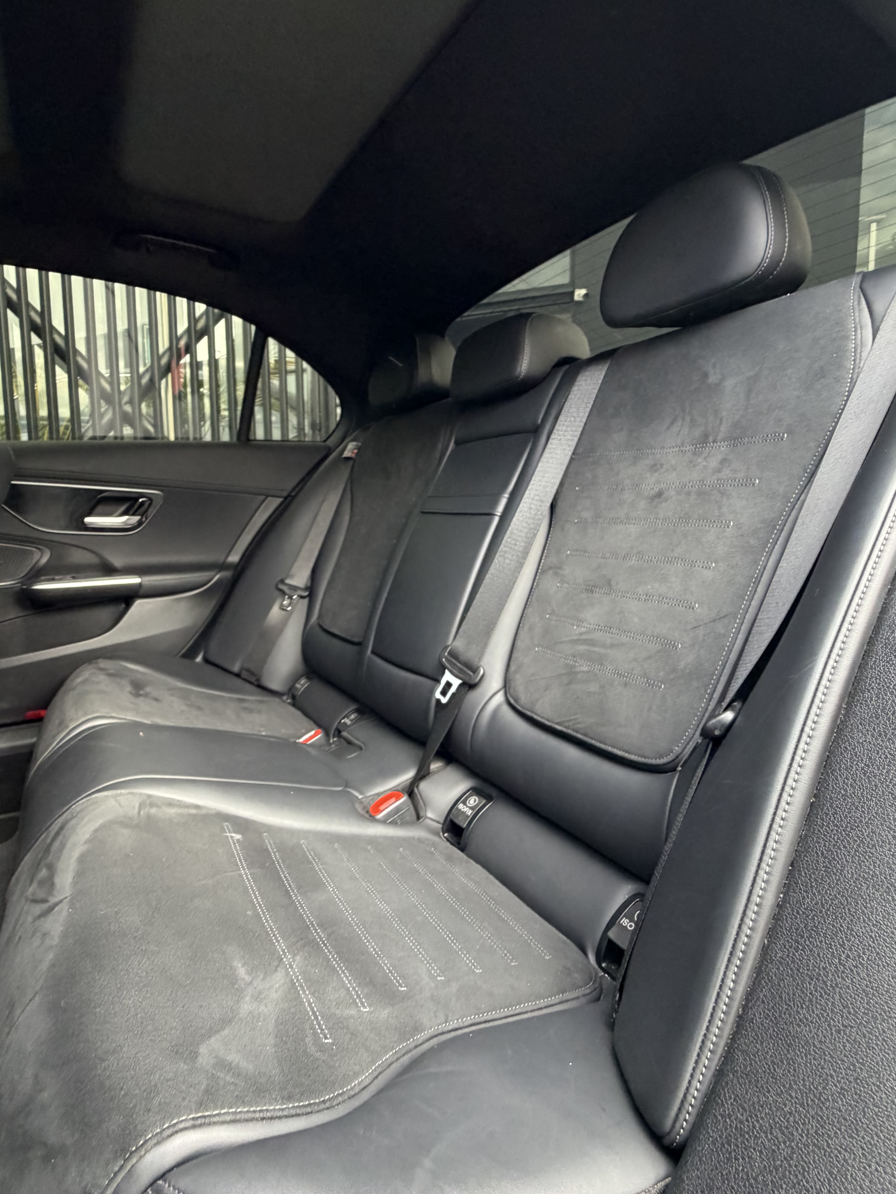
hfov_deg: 68.3
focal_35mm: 19
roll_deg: +1.5
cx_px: 379
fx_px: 656
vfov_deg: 84.7
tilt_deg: -5.1
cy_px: 587
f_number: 2.2
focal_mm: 2.22
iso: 320
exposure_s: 1/98
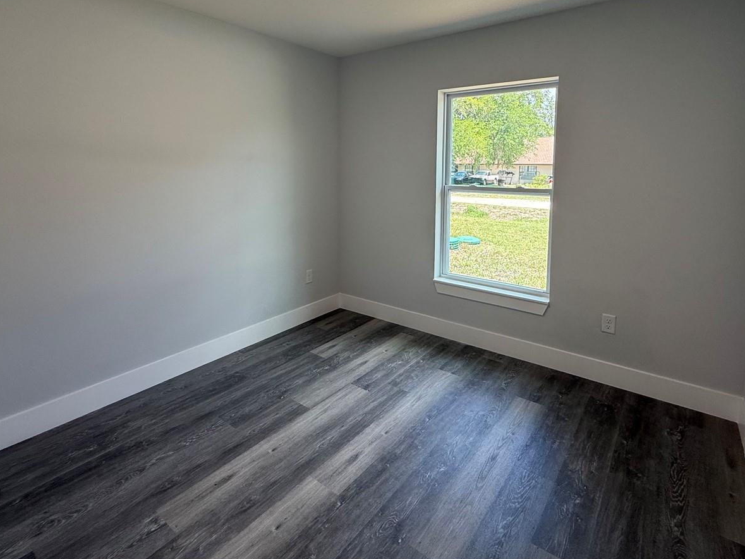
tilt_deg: -4.3
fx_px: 409
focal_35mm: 19
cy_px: 198
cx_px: 377
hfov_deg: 84.7
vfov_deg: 67.2
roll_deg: -0.2
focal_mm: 2.22
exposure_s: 1/152
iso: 64
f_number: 2.2
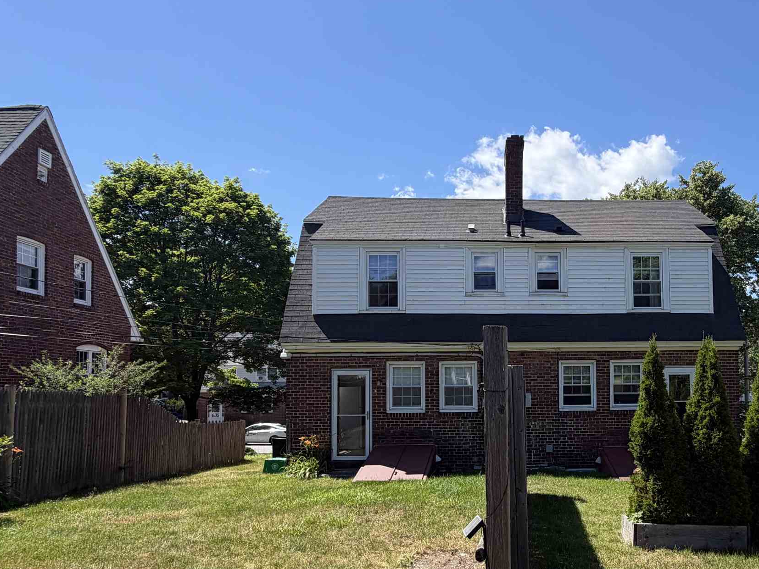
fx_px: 570
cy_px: 369
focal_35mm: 26
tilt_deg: +2.2
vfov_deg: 52.3
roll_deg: +1.0
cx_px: 532
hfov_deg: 64.7
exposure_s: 1/770
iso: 25
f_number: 2.2
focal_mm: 2.22
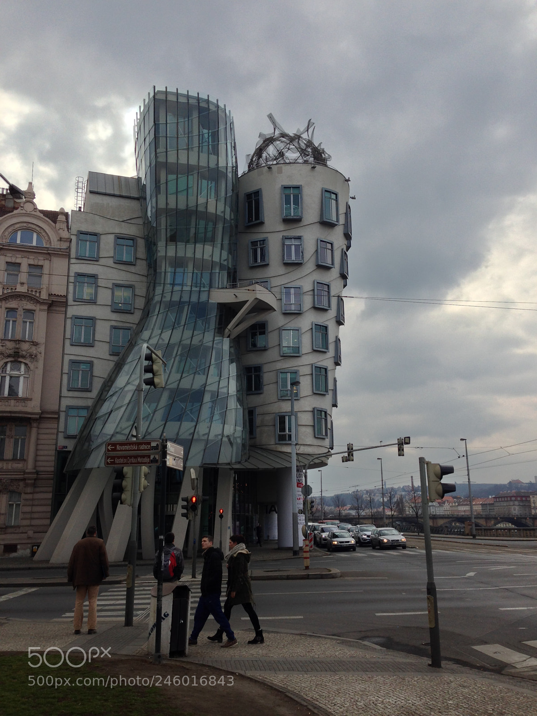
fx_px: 683
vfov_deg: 55.4
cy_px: 358
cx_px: 268
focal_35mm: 33
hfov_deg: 42.9
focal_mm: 4.12
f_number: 2.4
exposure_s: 1/1205
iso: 50
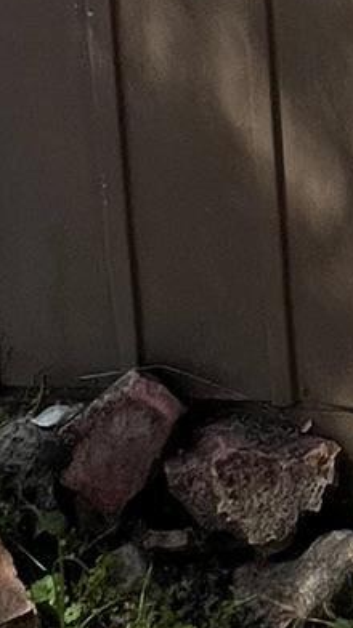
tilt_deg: -4.9
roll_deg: +1.9
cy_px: -227
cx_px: 706
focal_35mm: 74
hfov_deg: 13.8
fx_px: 1234
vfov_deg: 24.3
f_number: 1.8
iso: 32
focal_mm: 1.57
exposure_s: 1/469
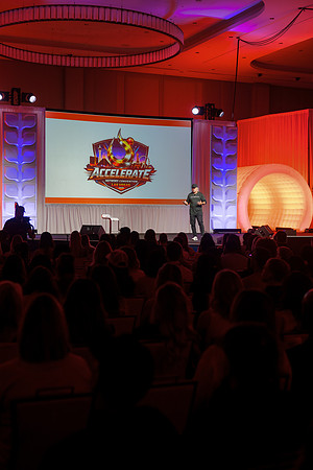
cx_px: 156
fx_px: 652
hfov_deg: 27.0
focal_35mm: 50
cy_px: 235
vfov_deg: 39.6
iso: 400
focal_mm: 50
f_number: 2.8
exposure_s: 1/200
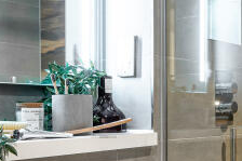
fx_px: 430
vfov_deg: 21.2
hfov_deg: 30.2
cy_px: 101
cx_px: 212
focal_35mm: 64
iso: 100
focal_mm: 14
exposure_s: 1.3
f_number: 11
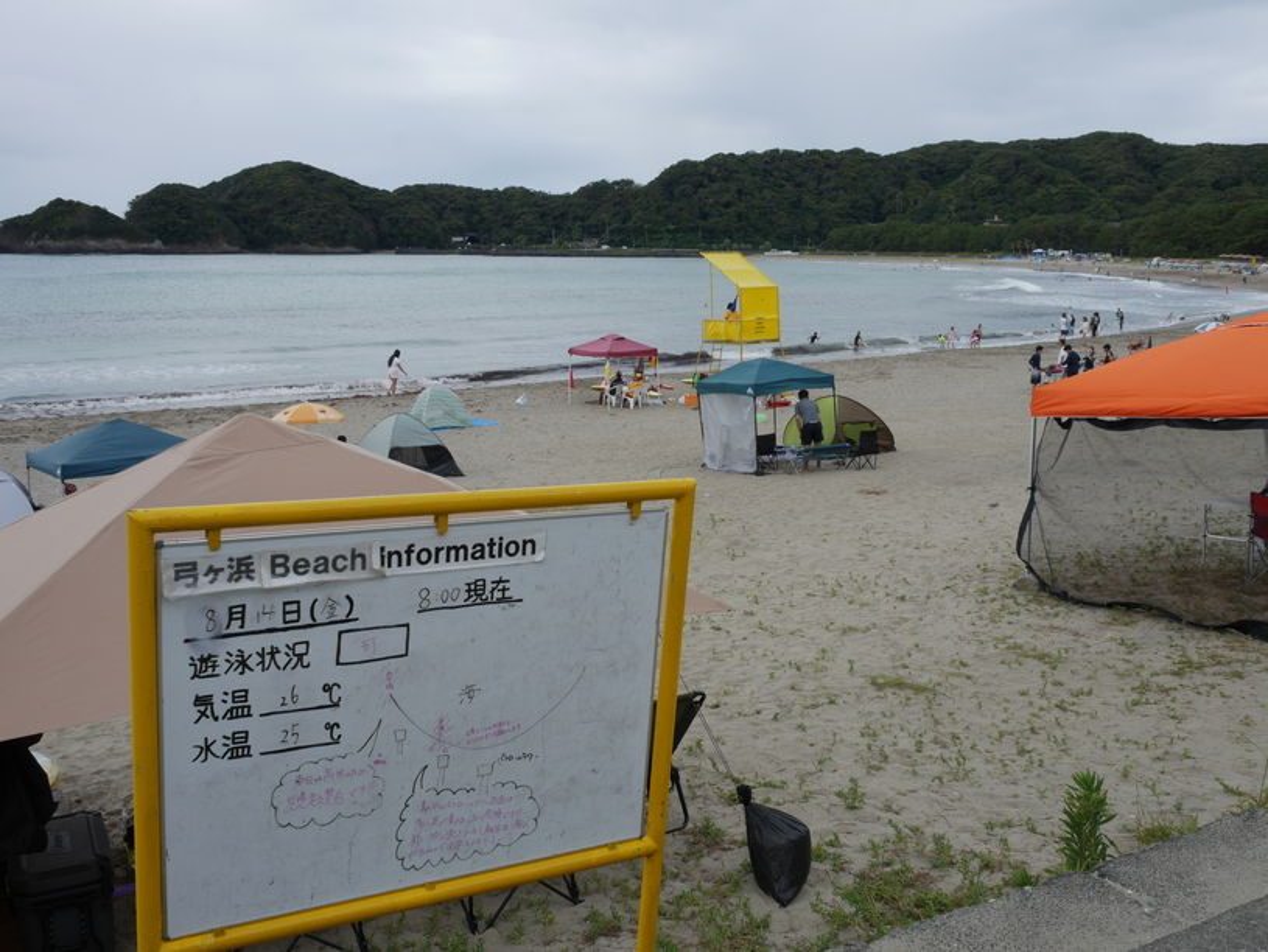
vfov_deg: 41.8
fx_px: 1246
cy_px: 476
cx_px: 634
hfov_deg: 53.9
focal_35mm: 34
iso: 200
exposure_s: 1/400
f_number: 8
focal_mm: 17
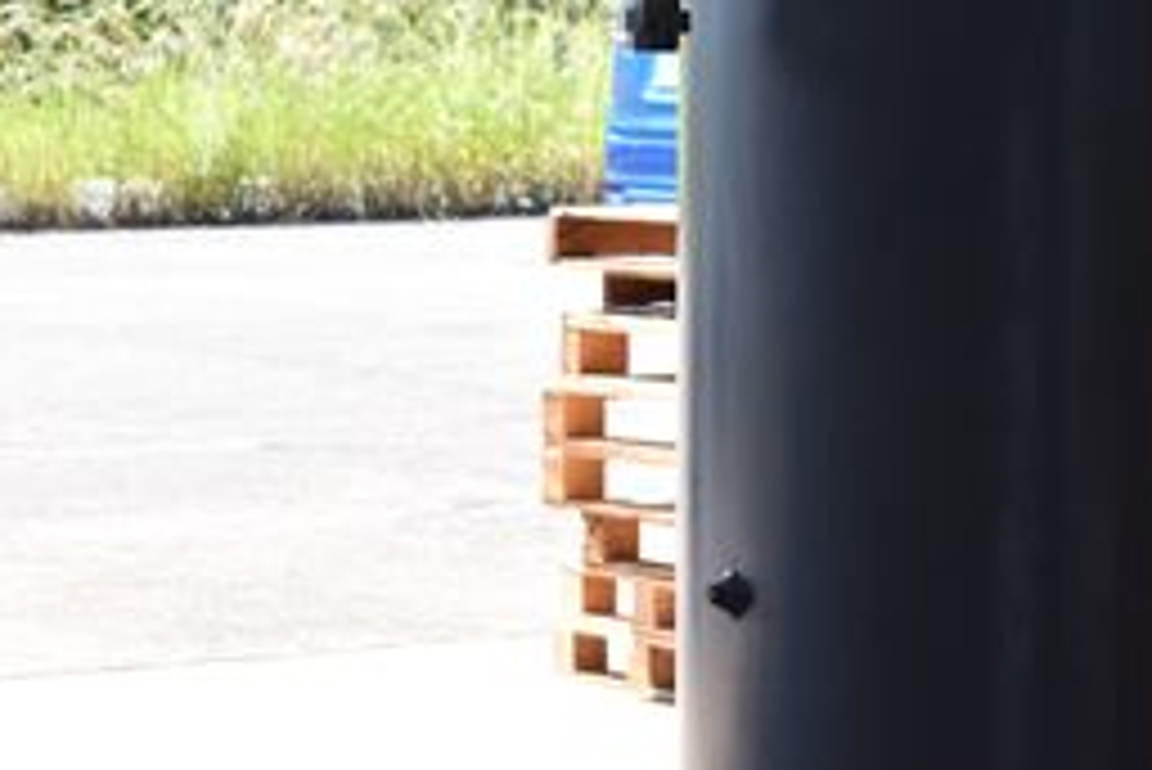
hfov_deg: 12.7
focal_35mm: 161
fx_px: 5154
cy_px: 356
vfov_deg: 8.5
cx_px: 1044
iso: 1250
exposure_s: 1/1000
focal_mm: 55
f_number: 6.3
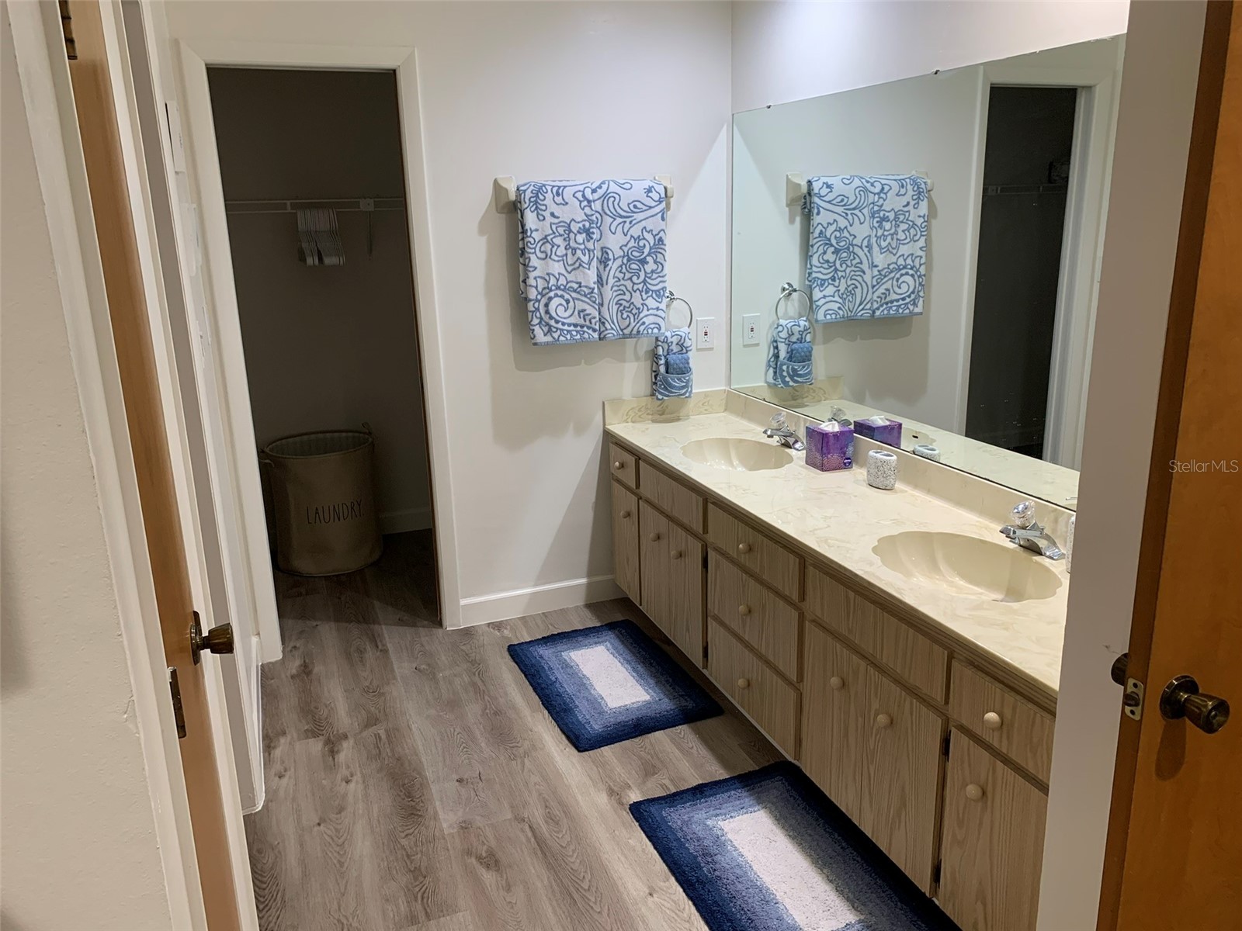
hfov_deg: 67.3
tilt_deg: -14.6
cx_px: 621
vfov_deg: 53.1
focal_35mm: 26
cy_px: 466
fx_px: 933
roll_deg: +2.1
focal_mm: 4.25
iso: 80
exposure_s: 1/60
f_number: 1.8
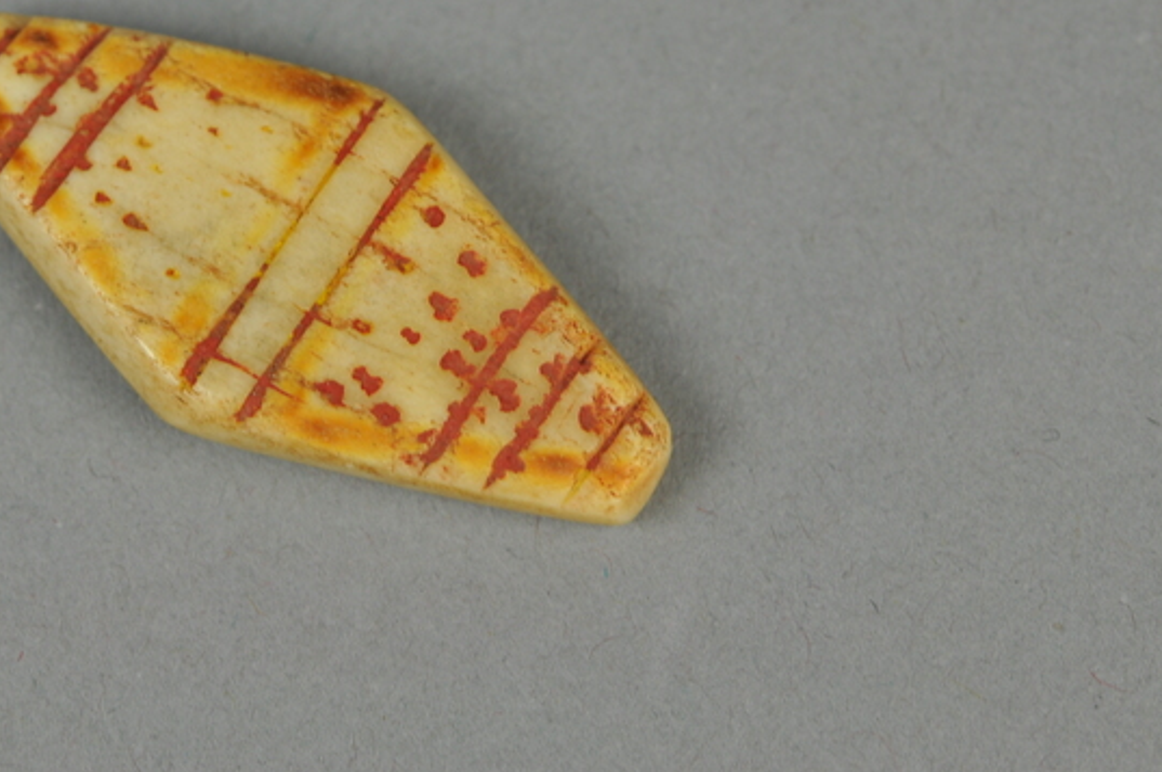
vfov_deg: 10.2
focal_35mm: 134
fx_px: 4321
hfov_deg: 15.3
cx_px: 370
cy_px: 209
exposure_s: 1/40
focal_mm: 60
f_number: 8
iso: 220
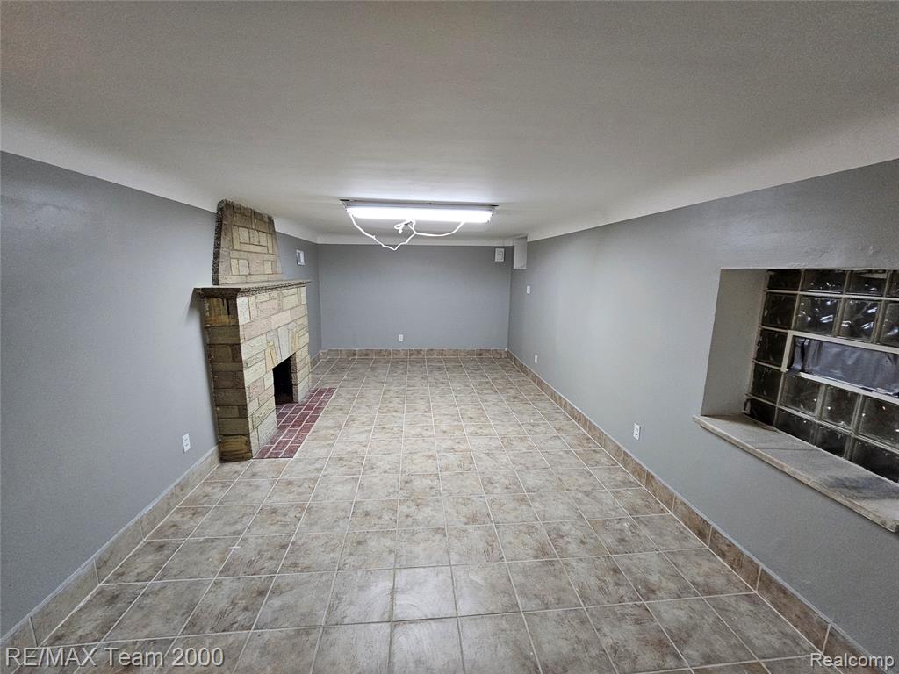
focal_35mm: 13
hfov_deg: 106.2
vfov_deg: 89.9
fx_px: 338
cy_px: 337
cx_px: 450
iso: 400
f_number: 2.2
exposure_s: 1/60
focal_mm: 2.2
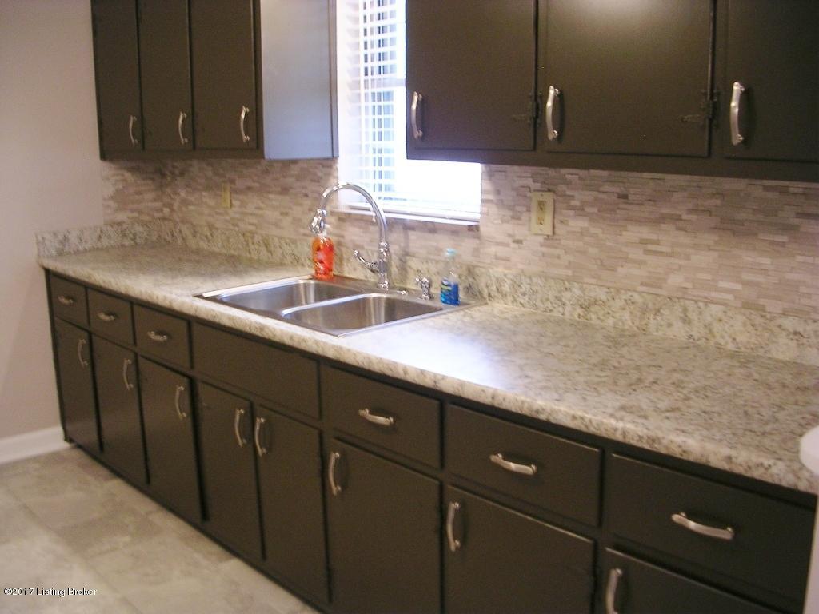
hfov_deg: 49.0
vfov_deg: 37.7
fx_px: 899
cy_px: 307
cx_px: 410
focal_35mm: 38
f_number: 2.8
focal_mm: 5.8
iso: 54
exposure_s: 1/4.9
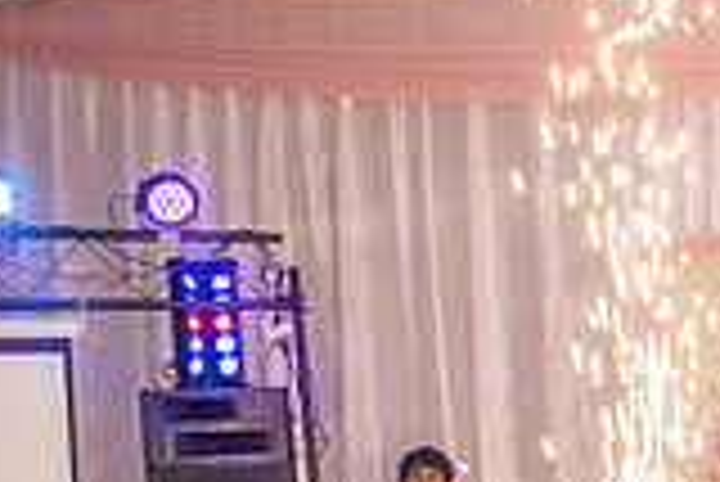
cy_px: 520
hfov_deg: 19.2
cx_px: 1197
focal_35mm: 87
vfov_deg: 15.4
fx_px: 1742
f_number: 6.3
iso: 1250
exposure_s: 1/160
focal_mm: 24
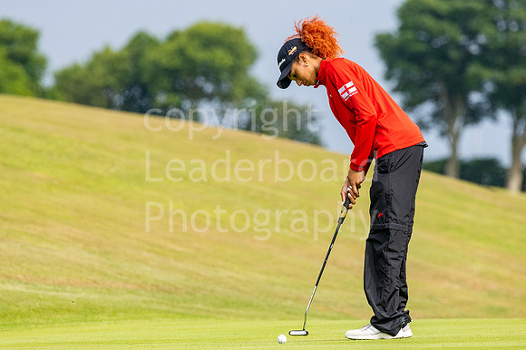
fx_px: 6571
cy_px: 175
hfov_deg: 4.6
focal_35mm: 450
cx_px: 263
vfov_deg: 3.1
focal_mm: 300
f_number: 5.6
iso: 320
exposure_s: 1/2000
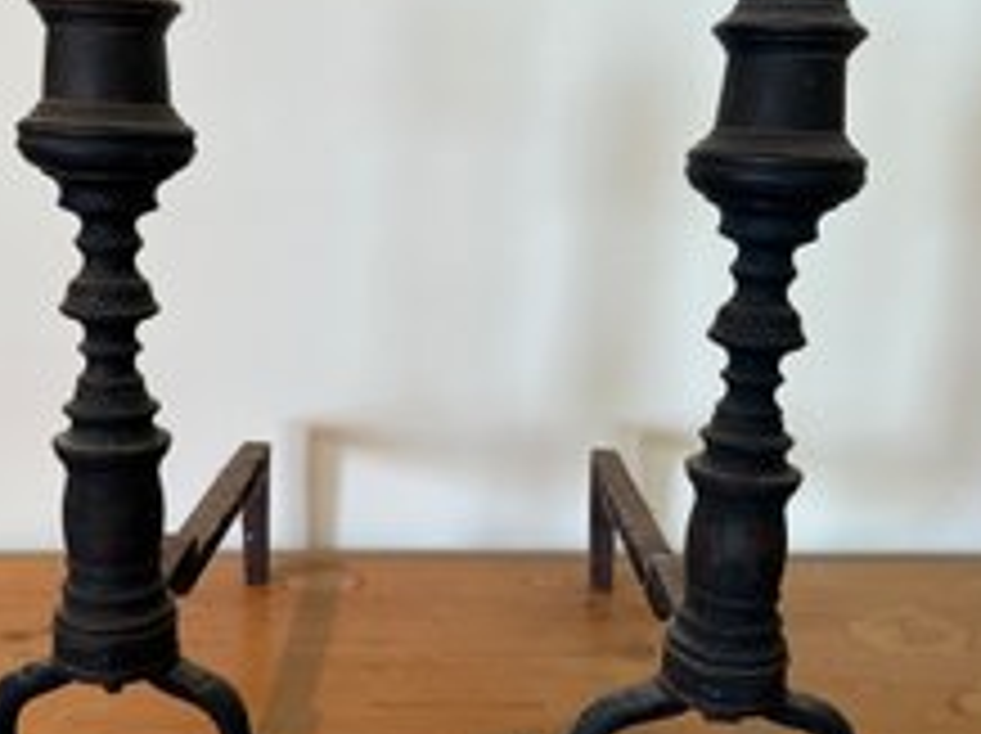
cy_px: 372
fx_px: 1161
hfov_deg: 45.8
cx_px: 448
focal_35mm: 41
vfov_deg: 35.1
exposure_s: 1/60
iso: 64
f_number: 1.5
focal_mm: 5.7
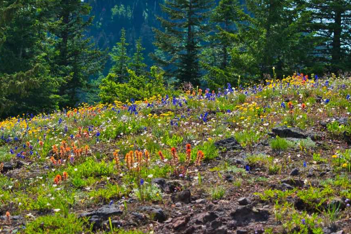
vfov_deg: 12.0
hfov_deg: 18.0
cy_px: 88
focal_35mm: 114
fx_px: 1109
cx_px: 194
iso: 800
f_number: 5.6
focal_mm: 55
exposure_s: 1/4000
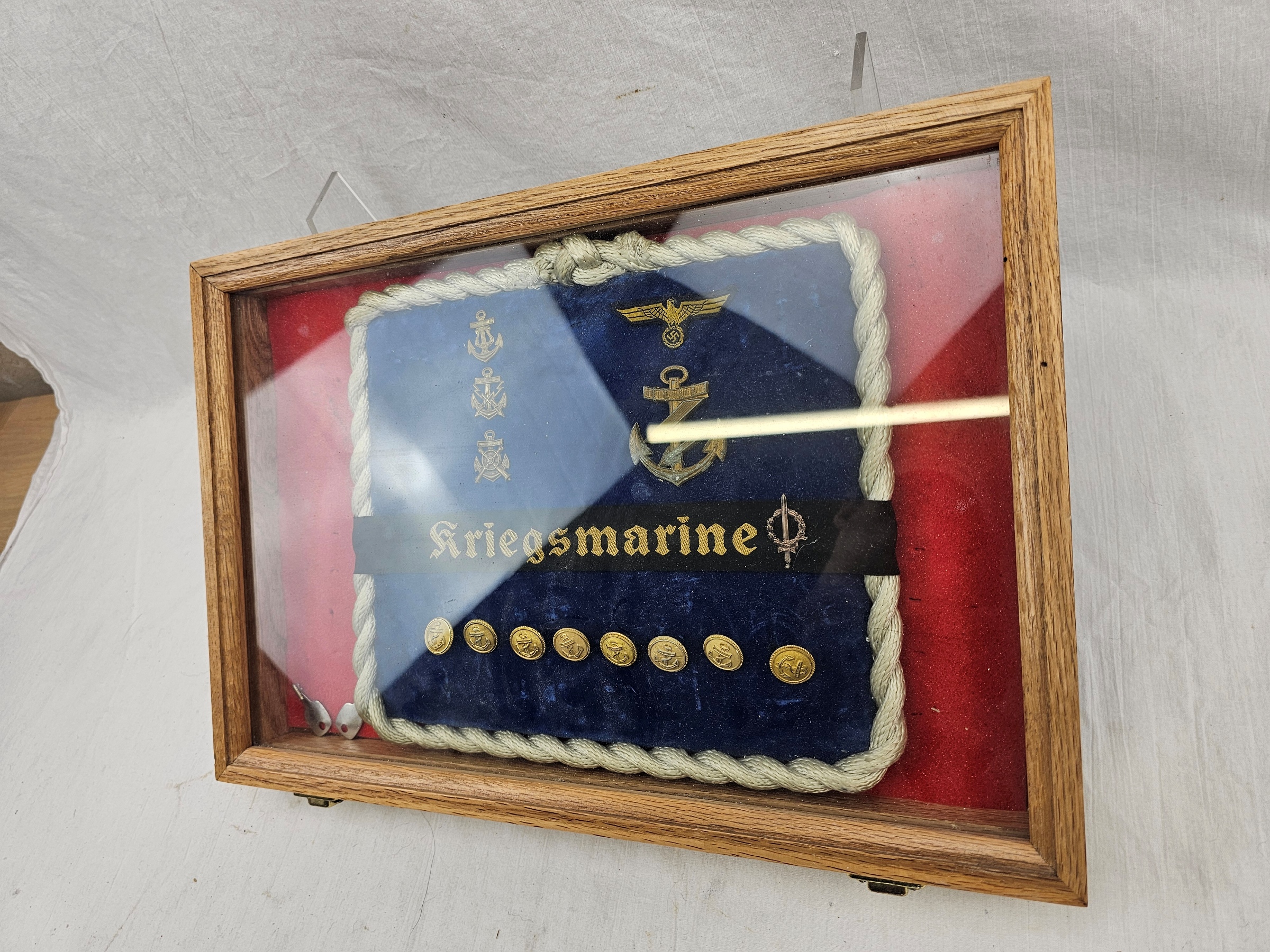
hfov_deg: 73.9
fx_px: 844
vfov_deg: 58.9
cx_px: 635
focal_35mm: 23
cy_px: 476
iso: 40
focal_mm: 6.3
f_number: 1.7
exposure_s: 1/100
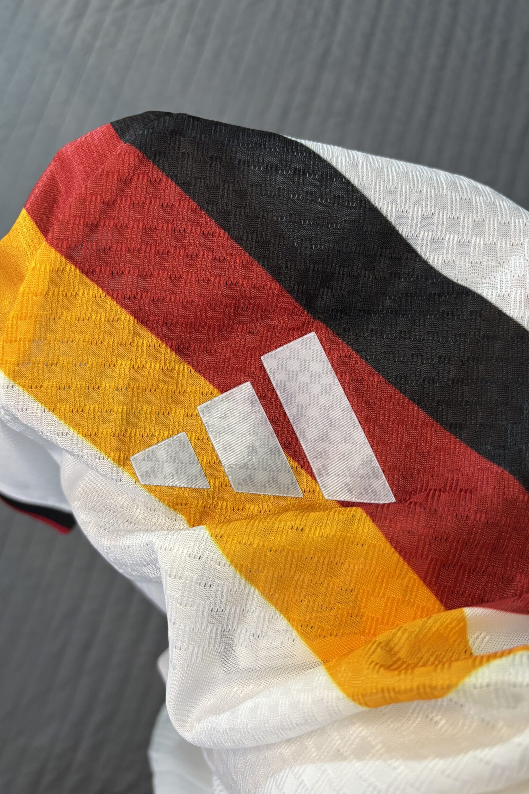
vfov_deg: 65.5
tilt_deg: -79.9
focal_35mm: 28
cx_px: 296
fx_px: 617
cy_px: 403
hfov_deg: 46.3
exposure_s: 1/50
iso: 160
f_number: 1.6
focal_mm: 5.96
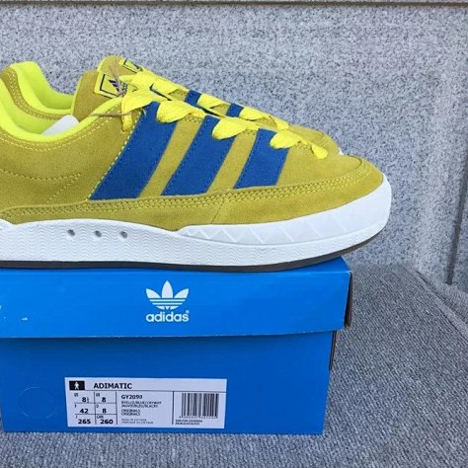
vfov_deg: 44.9
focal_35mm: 37
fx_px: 566
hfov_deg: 44.4
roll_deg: +0.5
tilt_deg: -17.4
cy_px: 233
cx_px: 166
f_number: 2.4
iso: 25
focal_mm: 3.3
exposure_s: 1/506
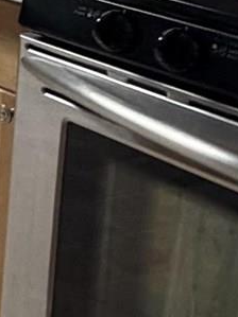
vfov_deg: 17.0
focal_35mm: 108
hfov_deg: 8.6
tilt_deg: -8.5
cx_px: -649
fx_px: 991
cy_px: -107
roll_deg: +4.1
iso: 160
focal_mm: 2.22
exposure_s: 1/60
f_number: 2.2
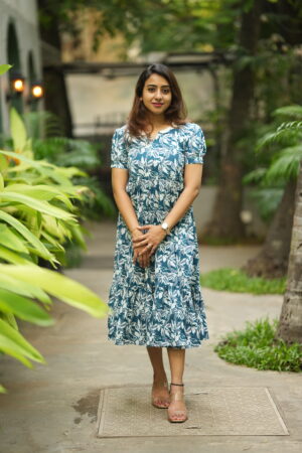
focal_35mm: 85
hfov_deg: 16.1
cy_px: 226
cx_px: 151
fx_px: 1069
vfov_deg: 23.9
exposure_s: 1/320
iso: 200
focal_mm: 85
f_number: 1.4
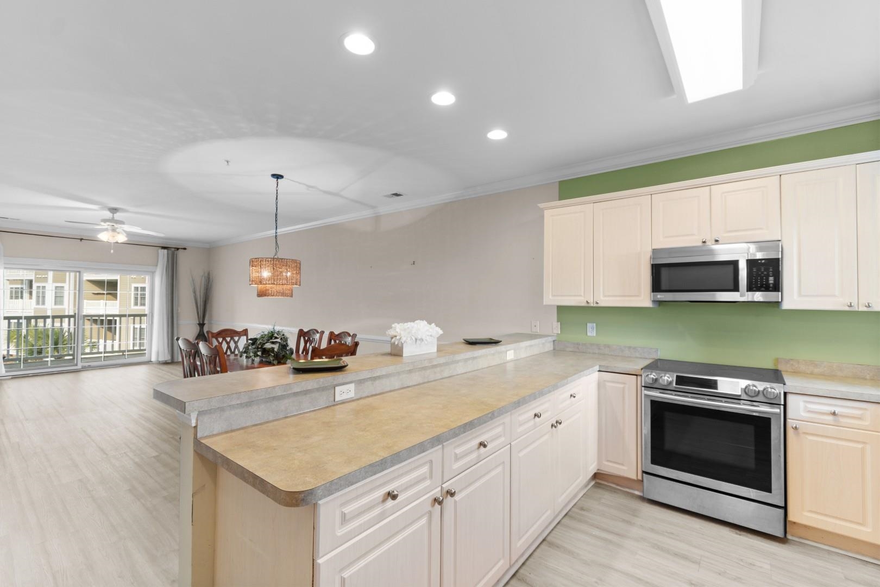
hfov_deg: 100.4
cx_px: 440
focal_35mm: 15
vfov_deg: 77.3
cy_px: 294
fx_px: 367
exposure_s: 1/3
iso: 100
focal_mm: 10
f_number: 4.5
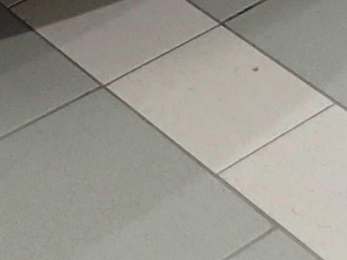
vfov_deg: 8.2
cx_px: 53
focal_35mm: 155
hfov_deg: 12.7
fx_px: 1554
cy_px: -508
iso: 160
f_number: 2
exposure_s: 1/60
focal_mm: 4.5
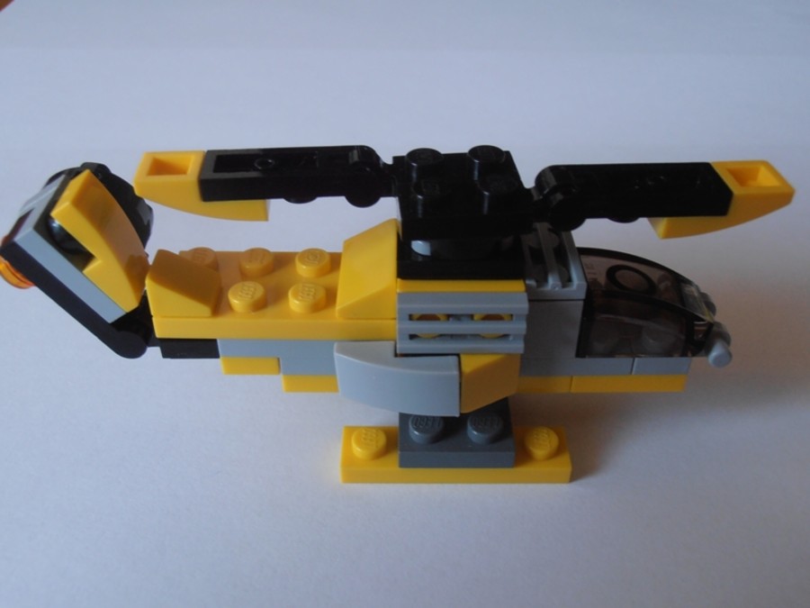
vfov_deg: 38.7
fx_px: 866
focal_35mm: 37
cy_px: 304
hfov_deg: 50.1
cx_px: 405
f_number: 3.9
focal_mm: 6.61
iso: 125
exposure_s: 1/10
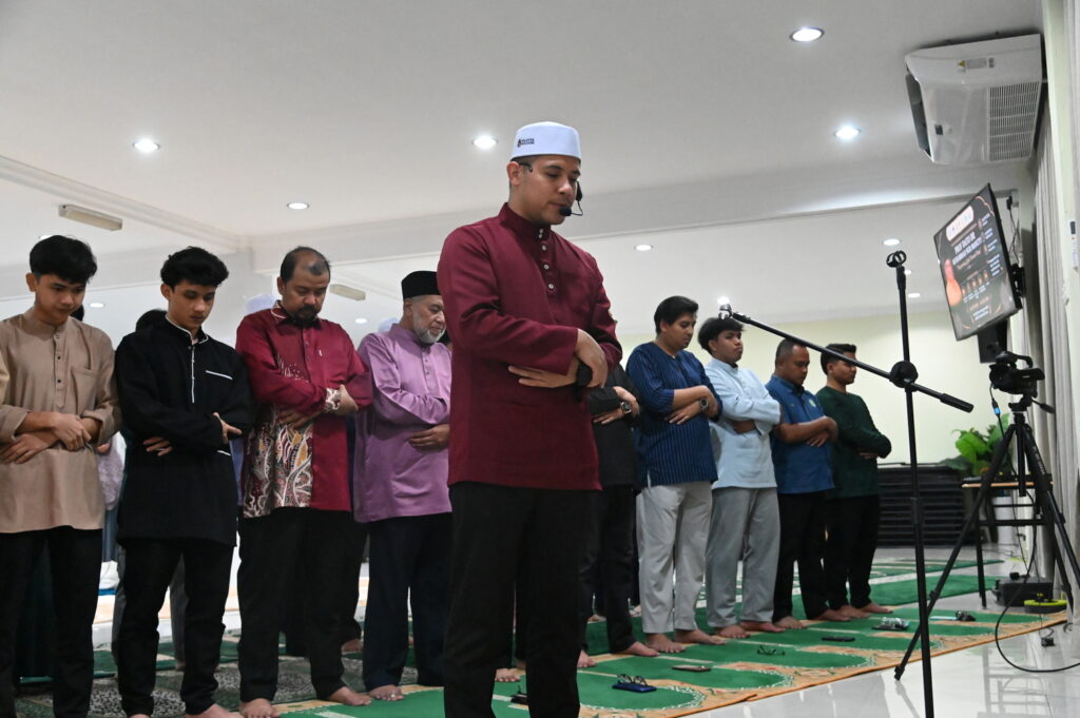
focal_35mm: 38
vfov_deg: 35.0
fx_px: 1139
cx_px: 540
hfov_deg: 50.7
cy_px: 359
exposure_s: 1/200
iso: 16000
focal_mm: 38
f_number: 5
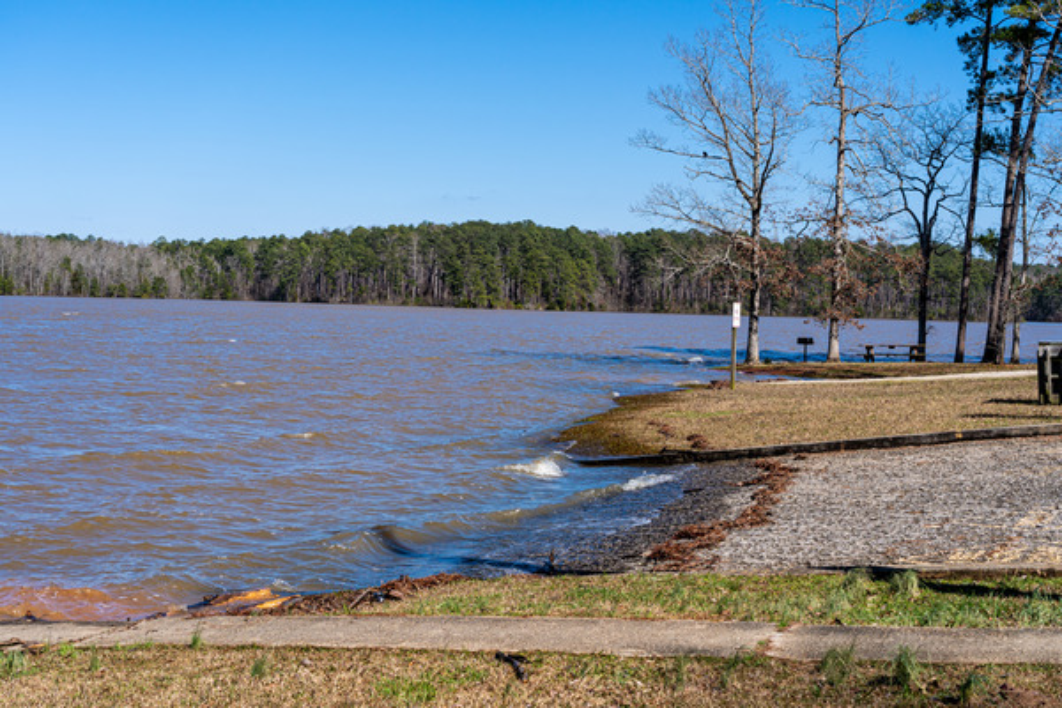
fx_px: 1534
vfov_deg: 26.0
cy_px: 354
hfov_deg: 38.2
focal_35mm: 52
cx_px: 531
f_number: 7.1
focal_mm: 52
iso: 200
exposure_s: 1/1000
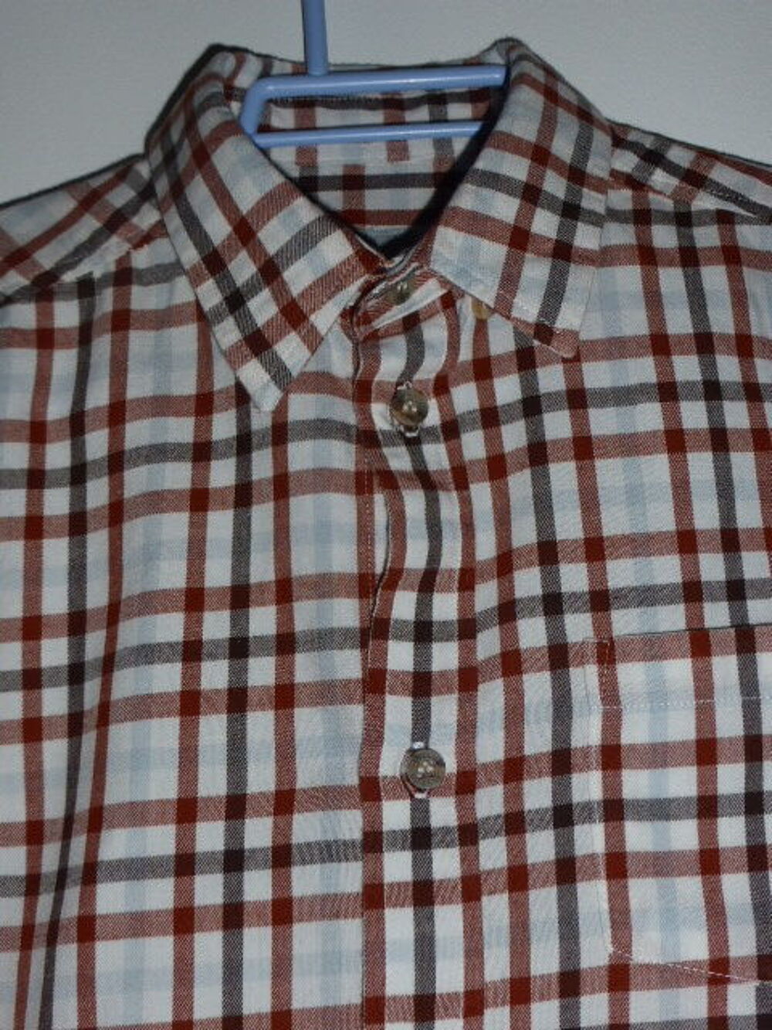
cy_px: 515
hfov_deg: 29.7
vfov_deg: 38.9
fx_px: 1457
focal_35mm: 49
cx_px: 386
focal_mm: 8.5
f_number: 4.2
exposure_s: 1/60
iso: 100
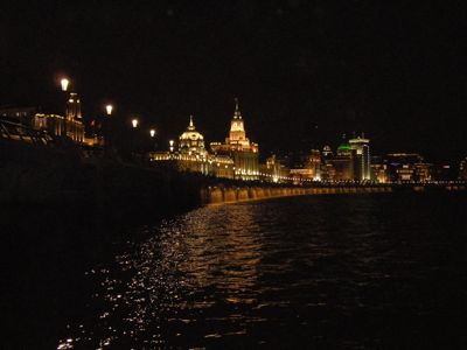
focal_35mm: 45
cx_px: 234
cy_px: 175
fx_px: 607
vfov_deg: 32.2
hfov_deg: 42.1
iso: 1000
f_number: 3.5
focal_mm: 7.5
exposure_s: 1/60
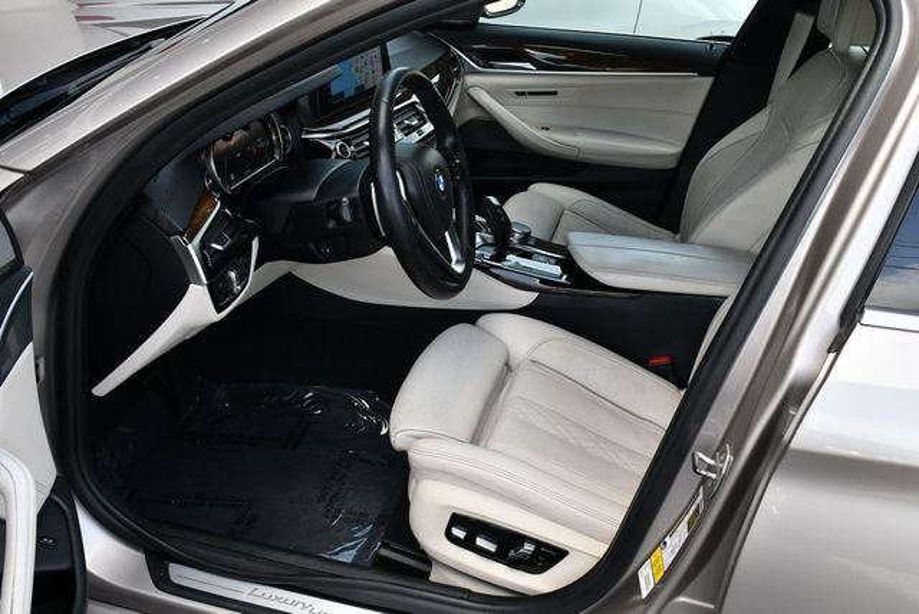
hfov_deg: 53.1
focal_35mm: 36
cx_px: 460
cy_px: 307
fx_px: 920
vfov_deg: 36.9
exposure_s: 1/250
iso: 250
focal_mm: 18
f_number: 5.6
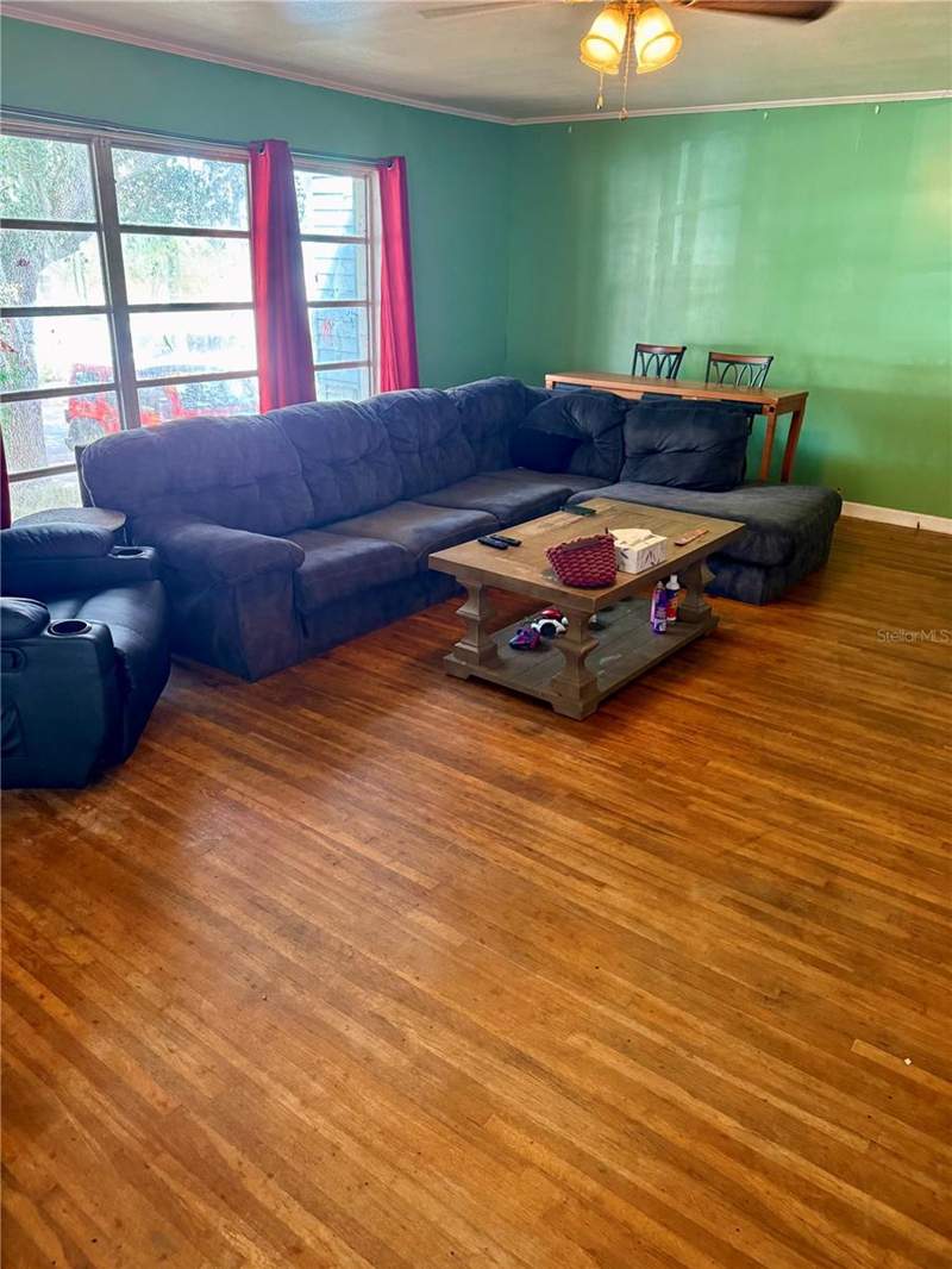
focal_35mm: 24
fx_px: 880
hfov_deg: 56.8
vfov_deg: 71.6
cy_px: 634
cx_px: 476
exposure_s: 1/60
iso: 500
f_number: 1.78
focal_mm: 6.76
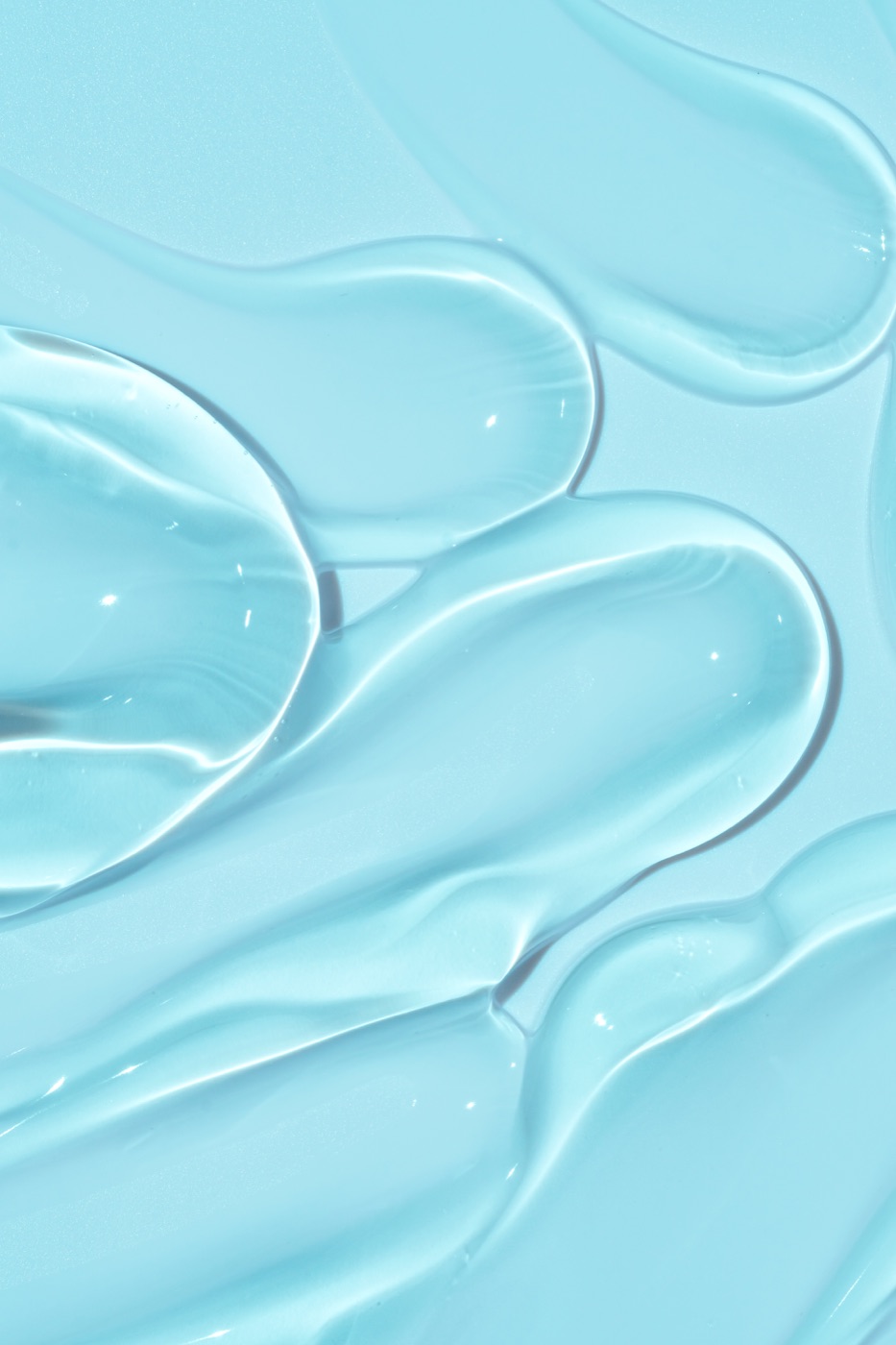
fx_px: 3921
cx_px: 448
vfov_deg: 19.5
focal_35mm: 105
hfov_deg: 13.0
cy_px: 672
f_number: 11
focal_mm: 70
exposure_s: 1/125
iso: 100
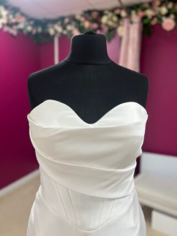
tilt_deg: -8.3
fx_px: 177
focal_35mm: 26
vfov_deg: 67.3
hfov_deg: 53.0
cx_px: 88
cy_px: 118
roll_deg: +0.0
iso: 125
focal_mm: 5.1
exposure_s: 1/100
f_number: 1.6
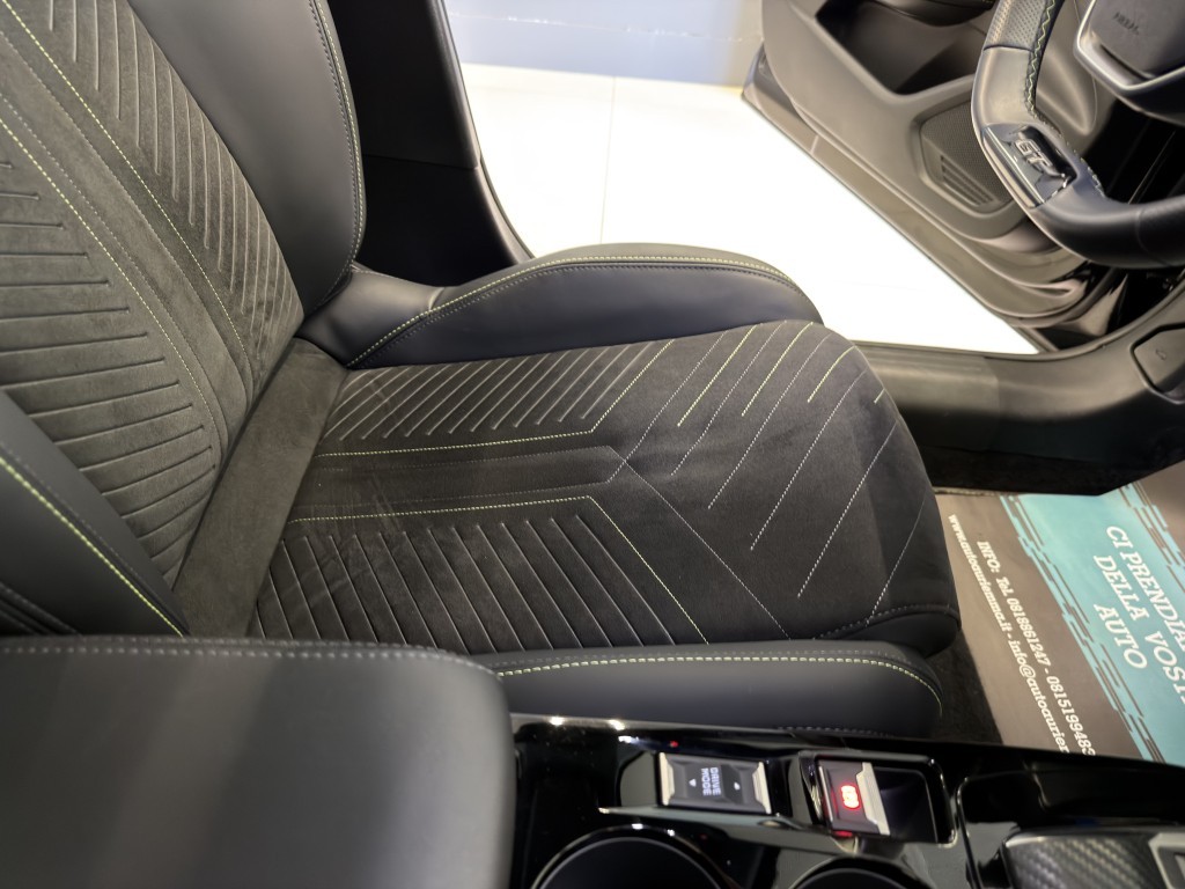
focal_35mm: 24
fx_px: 822
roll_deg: -5.4
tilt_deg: -42.6
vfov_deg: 56.8
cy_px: 444
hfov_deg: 71.6
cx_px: 592
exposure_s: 1/30
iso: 640
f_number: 1.78
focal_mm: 6.76
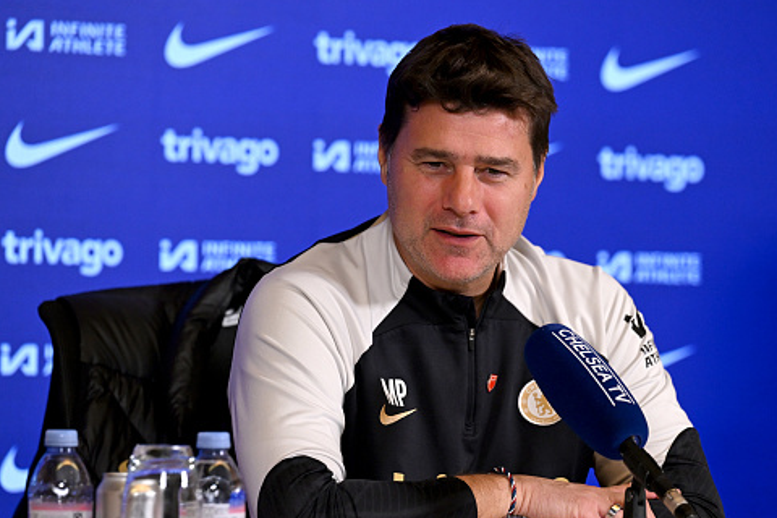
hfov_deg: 10.4
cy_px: 301
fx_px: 4273
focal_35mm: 198
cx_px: 427
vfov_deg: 6.9
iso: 2000
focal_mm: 160
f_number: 3.5
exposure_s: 1/400
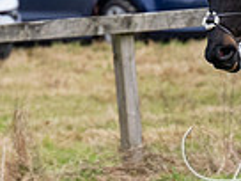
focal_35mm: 1397
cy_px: 7
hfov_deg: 1.4
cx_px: 379
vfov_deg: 1.1
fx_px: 9726
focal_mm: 190
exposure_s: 1/640
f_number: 5
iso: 800
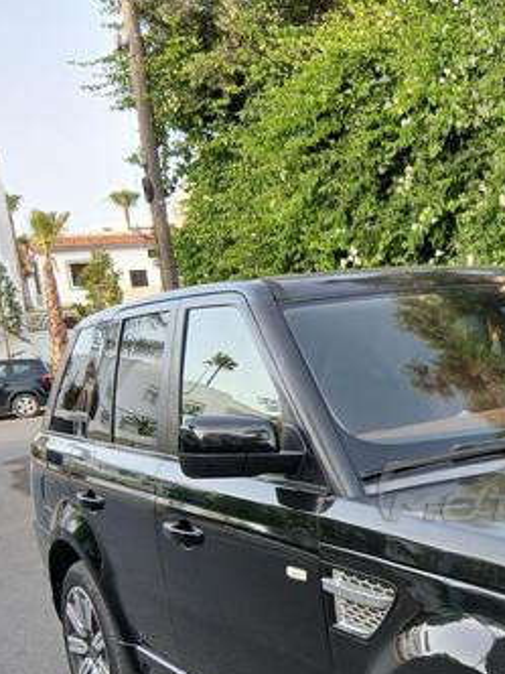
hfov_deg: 26.3
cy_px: 480
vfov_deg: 36.9
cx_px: 556
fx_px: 992
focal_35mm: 51
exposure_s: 1/50
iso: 32
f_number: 1.8
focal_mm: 3.98
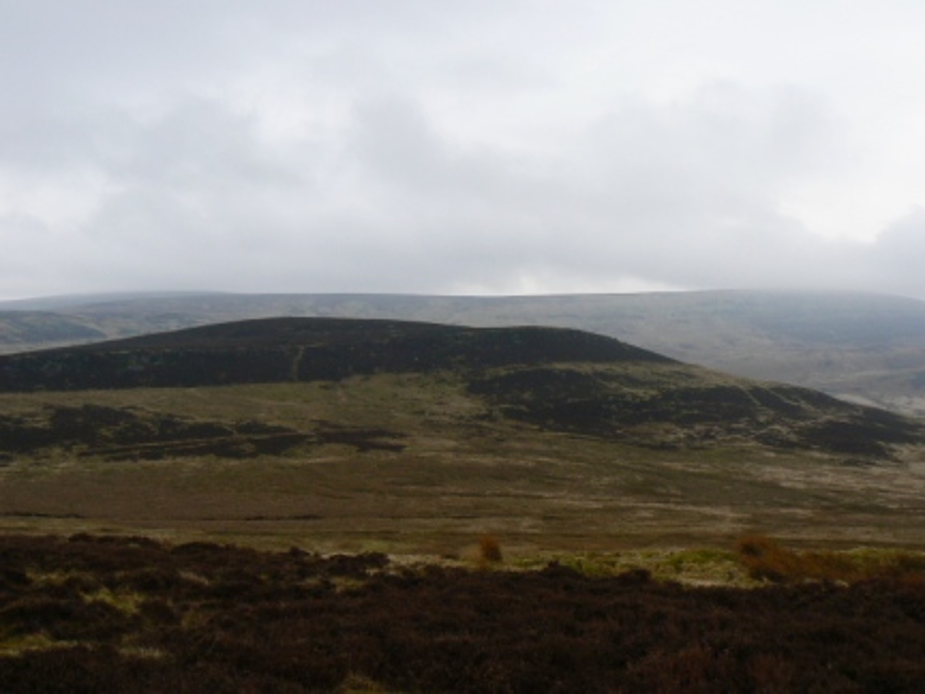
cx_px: 462
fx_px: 962
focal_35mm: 36
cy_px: 347
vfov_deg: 39.7
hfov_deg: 51.4
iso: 80
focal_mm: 6
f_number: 5.6
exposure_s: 1/200
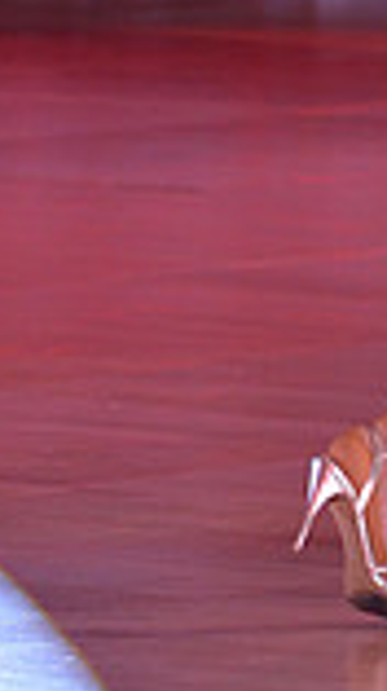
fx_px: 14176
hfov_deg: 1.6
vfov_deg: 2.8
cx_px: 653
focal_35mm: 775
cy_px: -172
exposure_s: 1/250
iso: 2000
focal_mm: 200
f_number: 5.6
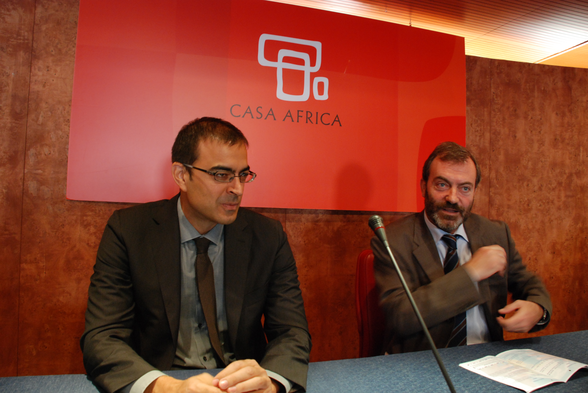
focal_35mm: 27
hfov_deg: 67.3
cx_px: 294
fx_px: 442
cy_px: 196
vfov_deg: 48.0
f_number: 5.6
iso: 800
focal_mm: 18
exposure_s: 1/15
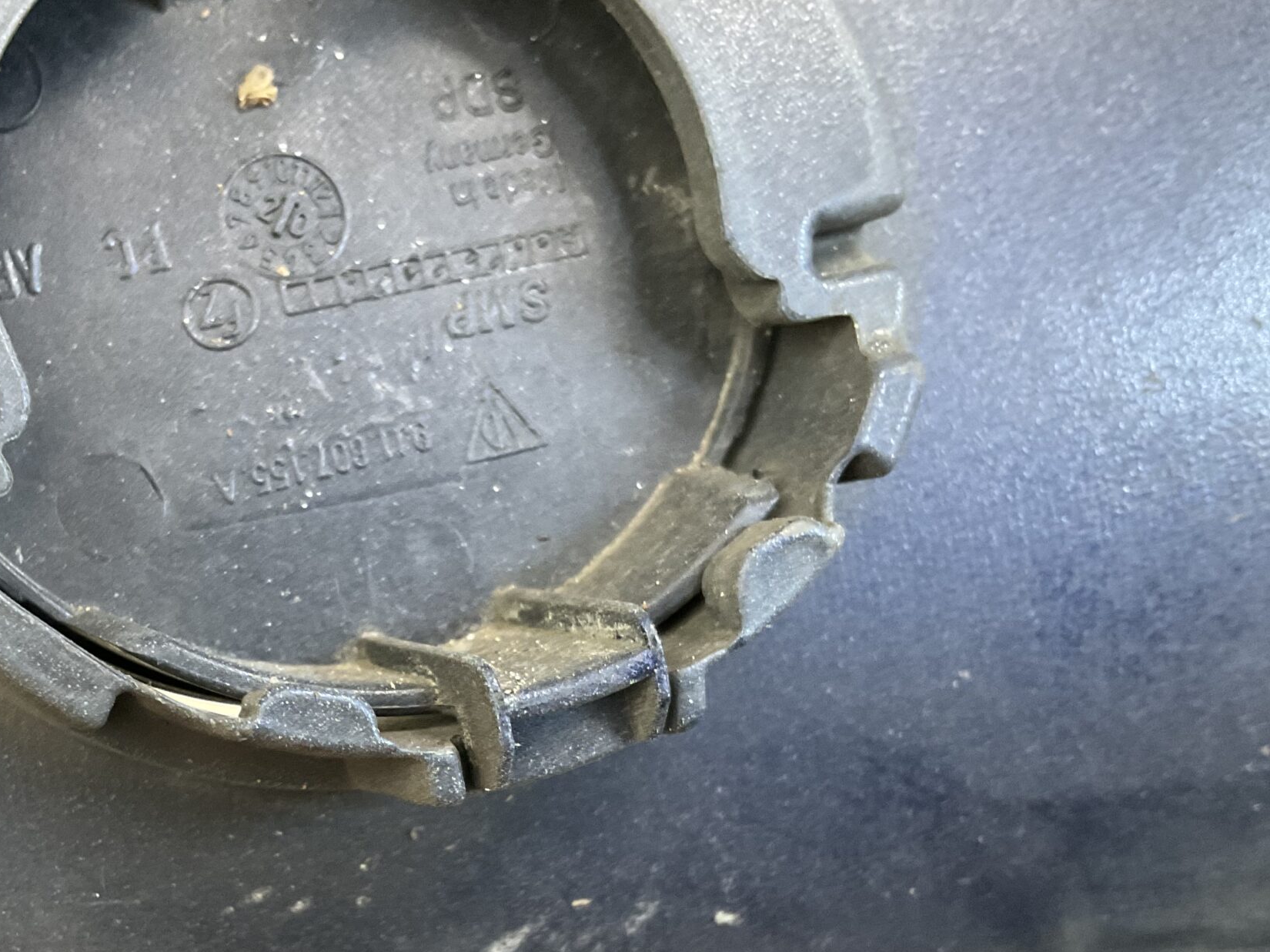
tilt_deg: -20.7
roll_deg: +3.9
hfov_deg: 41.3
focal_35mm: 45
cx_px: 384
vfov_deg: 31.7
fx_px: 1651
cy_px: 689
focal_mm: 3
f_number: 1.8
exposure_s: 1/60
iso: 200
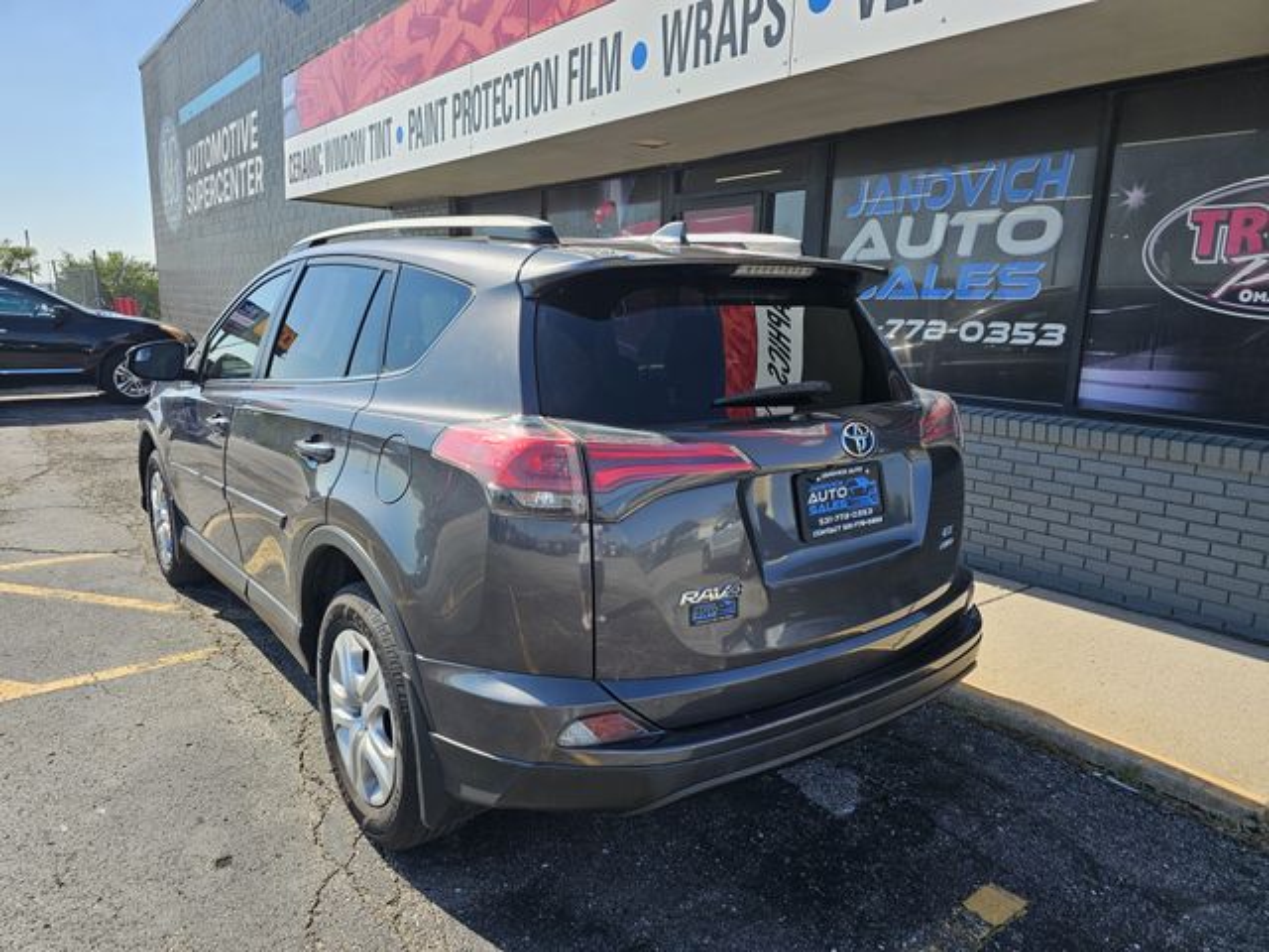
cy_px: 476
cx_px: 634
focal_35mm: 23
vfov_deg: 58.9
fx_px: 843
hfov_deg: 73.9
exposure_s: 1/461
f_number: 1.7
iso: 10
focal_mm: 6.3
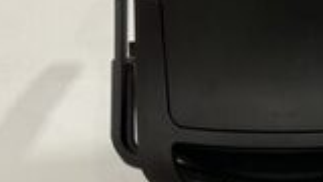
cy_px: 116
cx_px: 289
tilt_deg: -13.6
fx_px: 848
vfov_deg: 12.2
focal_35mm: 99
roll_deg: -0.5
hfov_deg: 21.1
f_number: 1.8
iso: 125
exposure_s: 1/50
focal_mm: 3
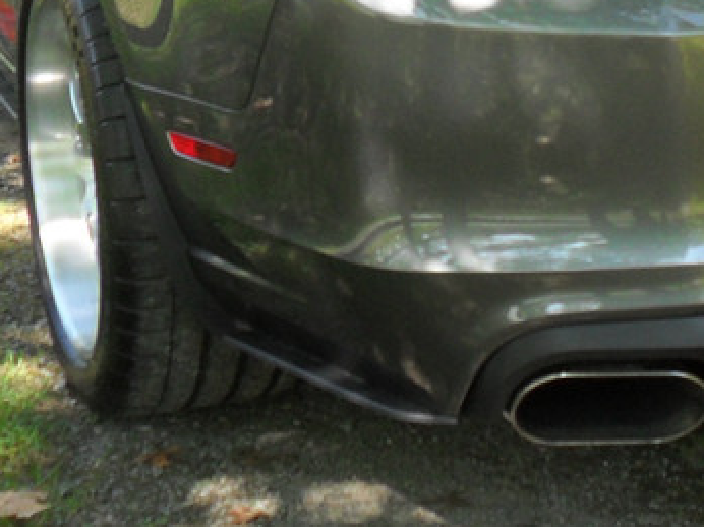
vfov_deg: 13.3
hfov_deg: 17.9
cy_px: -112
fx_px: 2195
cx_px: 644
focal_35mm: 108
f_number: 2.8
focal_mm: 6.2
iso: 100
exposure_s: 1/180
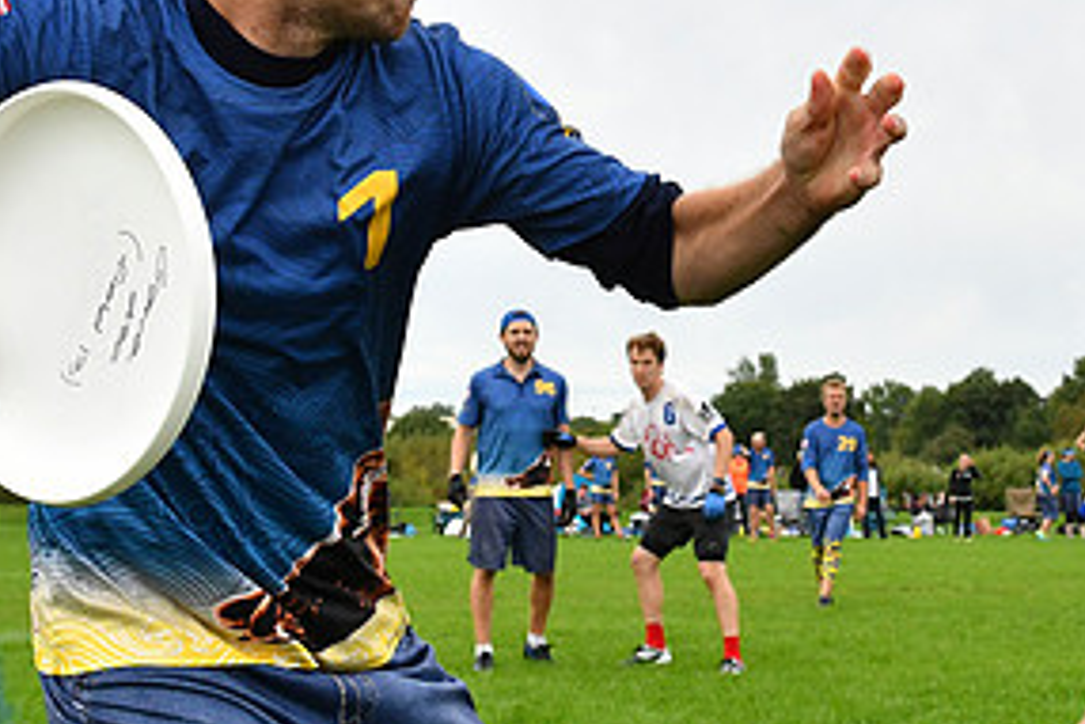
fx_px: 2201
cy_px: 271
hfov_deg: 27.6
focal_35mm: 73
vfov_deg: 18.7
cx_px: 702
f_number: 6.3
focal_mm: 24
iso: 1600
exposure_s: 1/2500
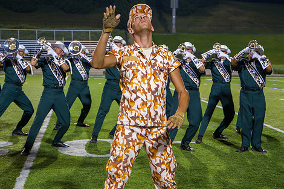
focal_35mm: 85
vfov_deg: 16.0
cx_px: 147
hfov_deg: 23.9
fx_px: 670
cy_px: 73
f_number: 5
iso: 2000
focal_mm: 65
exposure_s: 1/160
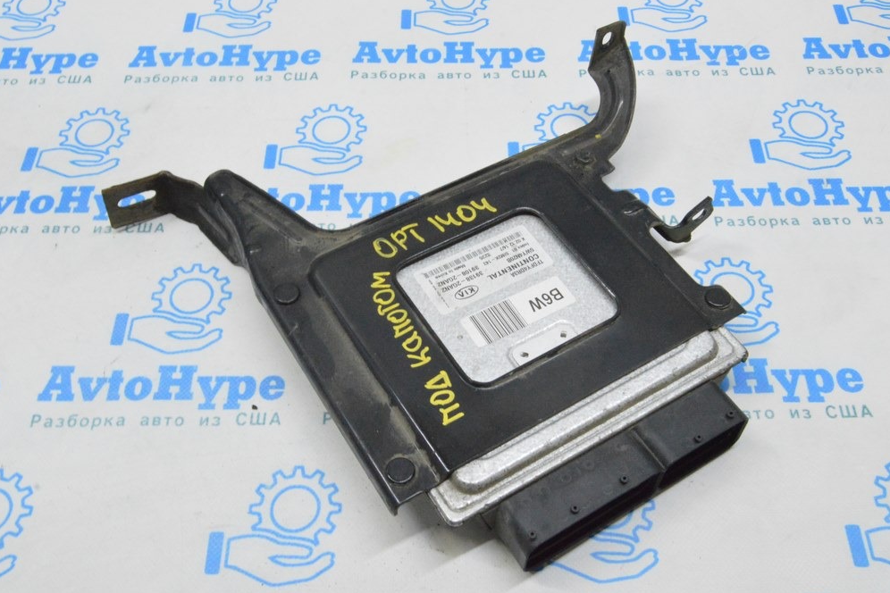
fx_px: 915
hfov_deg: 51.9
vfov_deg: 35.9
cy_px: 300
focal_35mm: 37
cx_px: 452
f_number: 20
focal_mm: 24
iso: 6400
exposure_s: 1/20
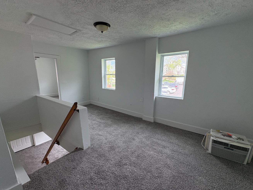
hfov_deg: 94.5
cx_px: 123
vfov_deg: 77.9
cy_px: 102
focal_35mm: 16
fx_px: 117
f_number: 2.2
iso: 125
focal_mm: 2.22
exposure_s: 1/132
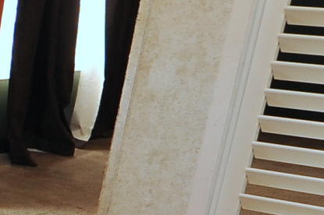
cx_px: -703
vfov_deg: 10.4
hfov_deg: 10.3
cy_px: 254
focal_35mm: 130
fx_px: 1169
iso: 800
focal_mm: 18
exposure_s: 1/30
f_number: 7.1
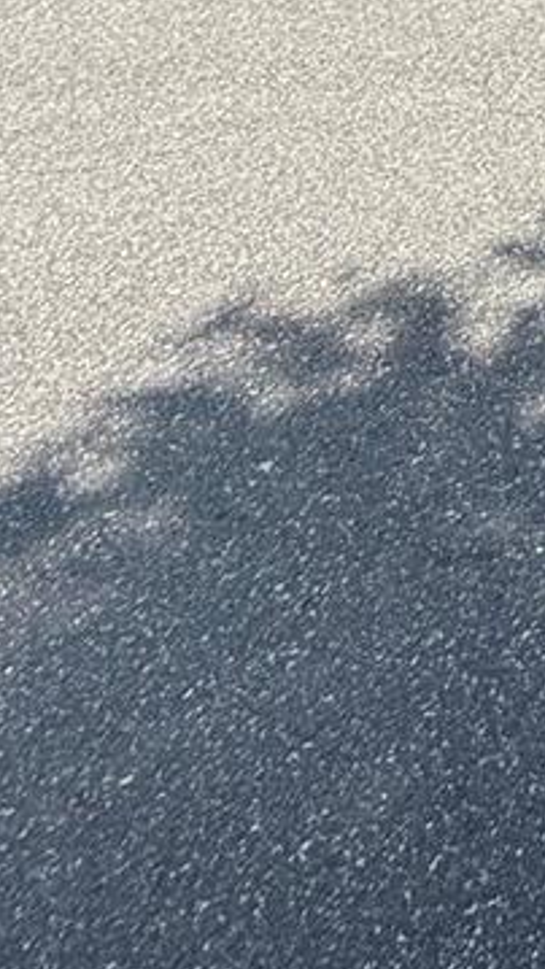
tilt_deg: +0.6
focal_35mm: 51
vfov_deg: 25.8
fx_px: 1310
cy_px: -586
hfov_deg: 16.6
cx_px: 1144
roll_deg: -2.2
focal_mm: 2.22
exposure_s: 1/607
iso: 50
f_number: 2.2
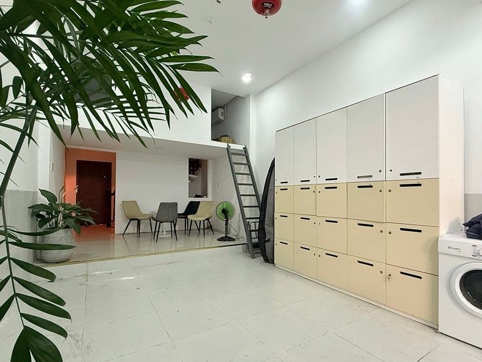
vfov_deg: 71.5
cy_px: 195
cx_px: 257
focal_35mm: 18
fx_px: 251
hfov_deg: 87.6
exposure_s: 1/100
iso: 320
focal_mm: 2.22
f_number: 2.2
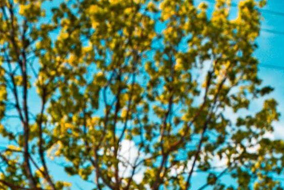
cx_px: 98
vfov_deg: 10.6
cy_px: 372
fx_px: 939
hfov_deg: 17.2
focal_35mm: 119
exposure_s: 1/6400
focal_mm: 22
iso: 400
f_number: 8
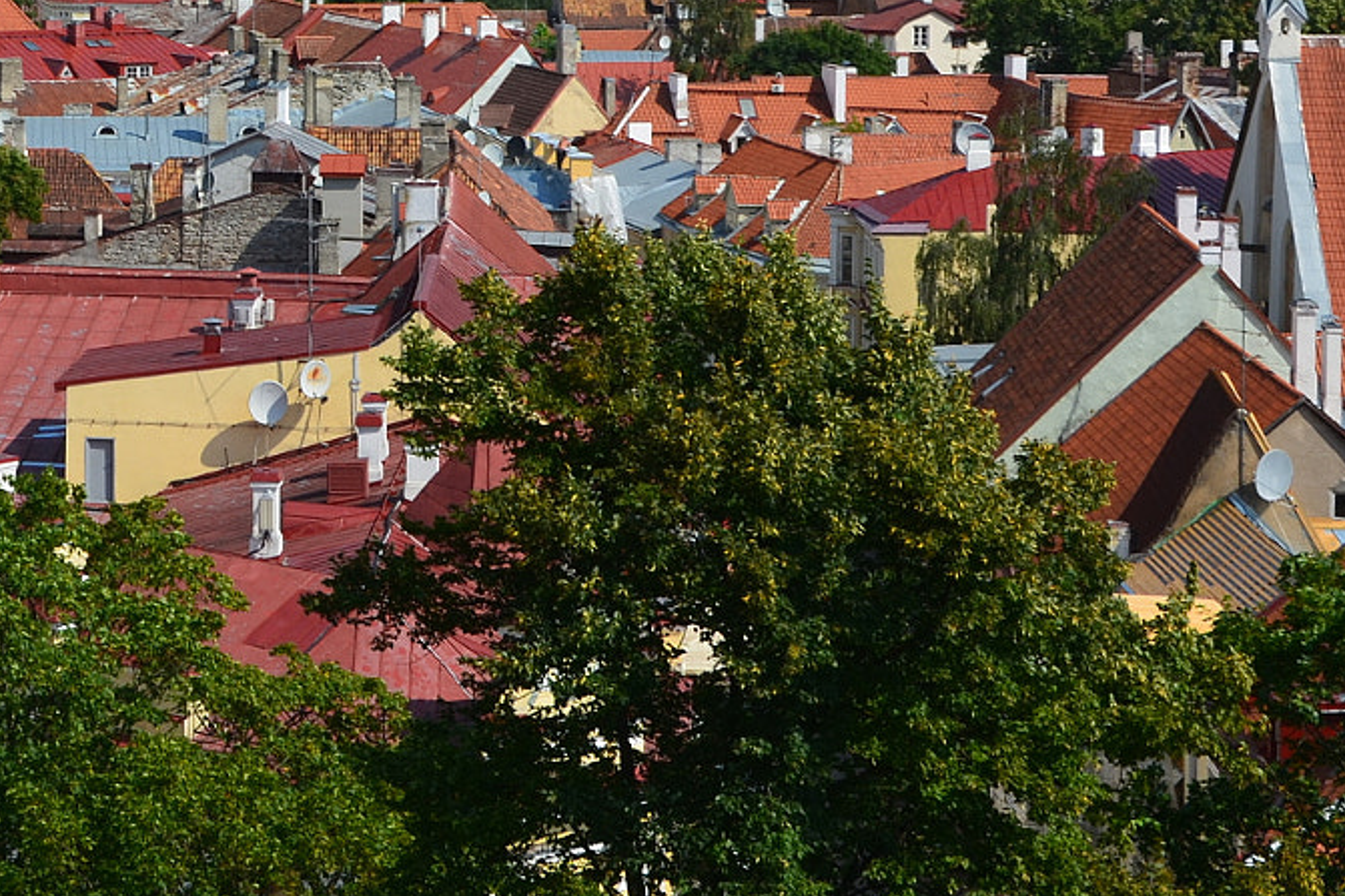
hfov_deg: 19.7
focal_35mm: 100
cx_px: -58
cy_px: 11
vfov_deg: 13.5
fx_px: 3735
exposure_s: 1/160
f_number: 11
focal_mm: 28
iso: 100
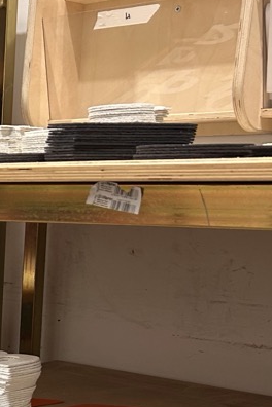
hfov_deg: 14.7
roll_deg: +0.6
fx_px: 929
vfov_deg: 24.2
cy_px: 348
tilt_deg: -9.1
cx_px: -207
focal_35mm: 82
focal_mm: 5.7
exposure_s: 1/50
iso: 125
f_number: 1.5
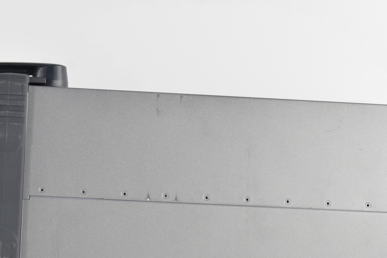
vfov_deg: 12.0
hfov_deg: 17.9
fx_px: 1225
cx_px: 190
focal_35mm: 114
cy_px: 203
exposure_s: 1/30
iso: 500
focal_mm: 48
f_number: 10
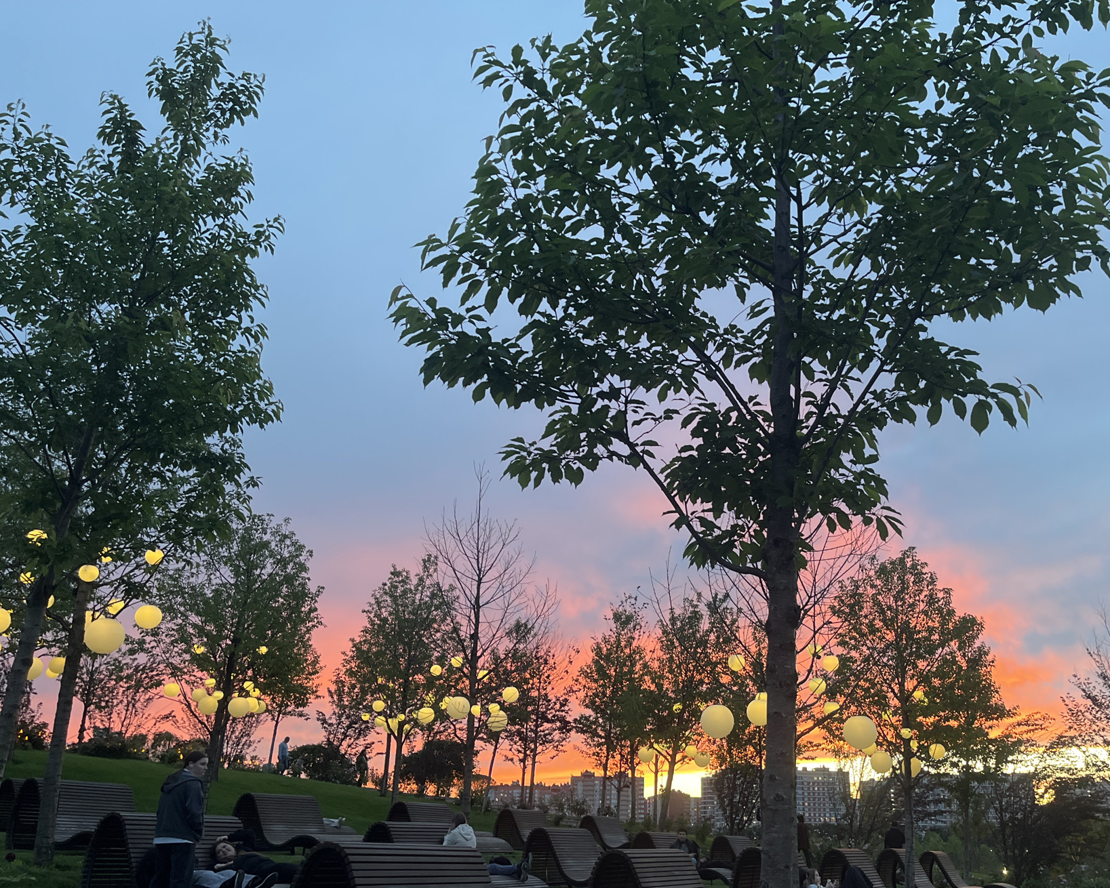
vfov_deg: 47.0
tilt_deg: +17.3
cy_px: 507
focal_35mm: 31
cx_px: 662
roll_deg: +0.3
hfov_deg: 56.8
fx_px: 1019
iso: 200
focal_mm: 5.1
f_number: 1.6
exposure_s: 1/60
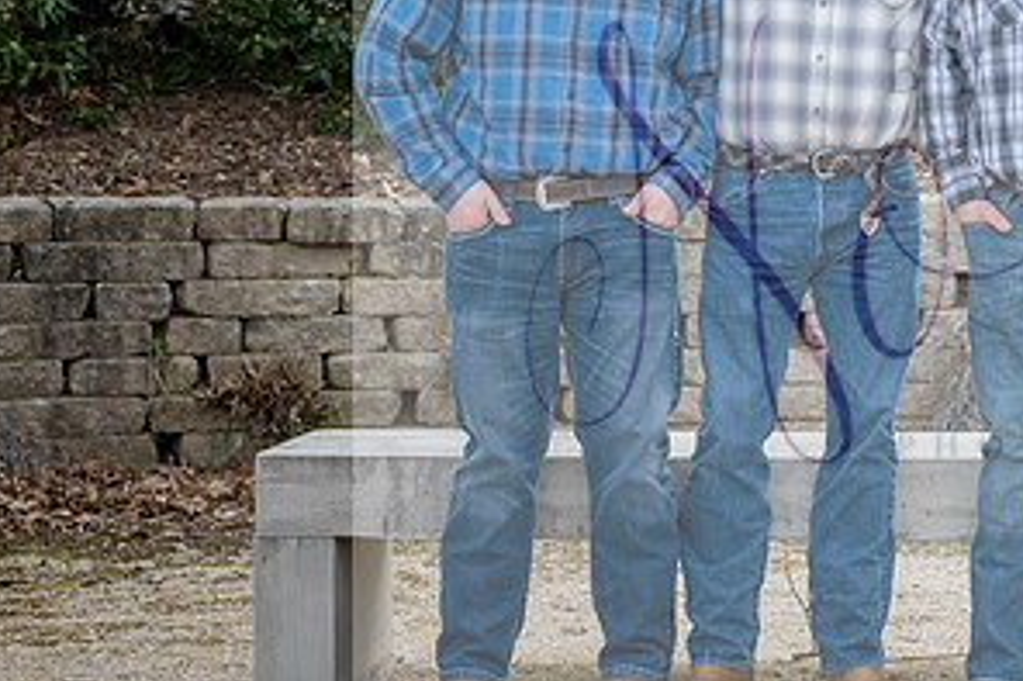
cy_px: 140
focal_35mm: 157
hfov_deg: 12.9
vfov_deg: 8.7
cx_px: 978
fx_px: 4459
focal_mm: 80
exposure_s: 1/640
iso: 400
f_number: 5.6
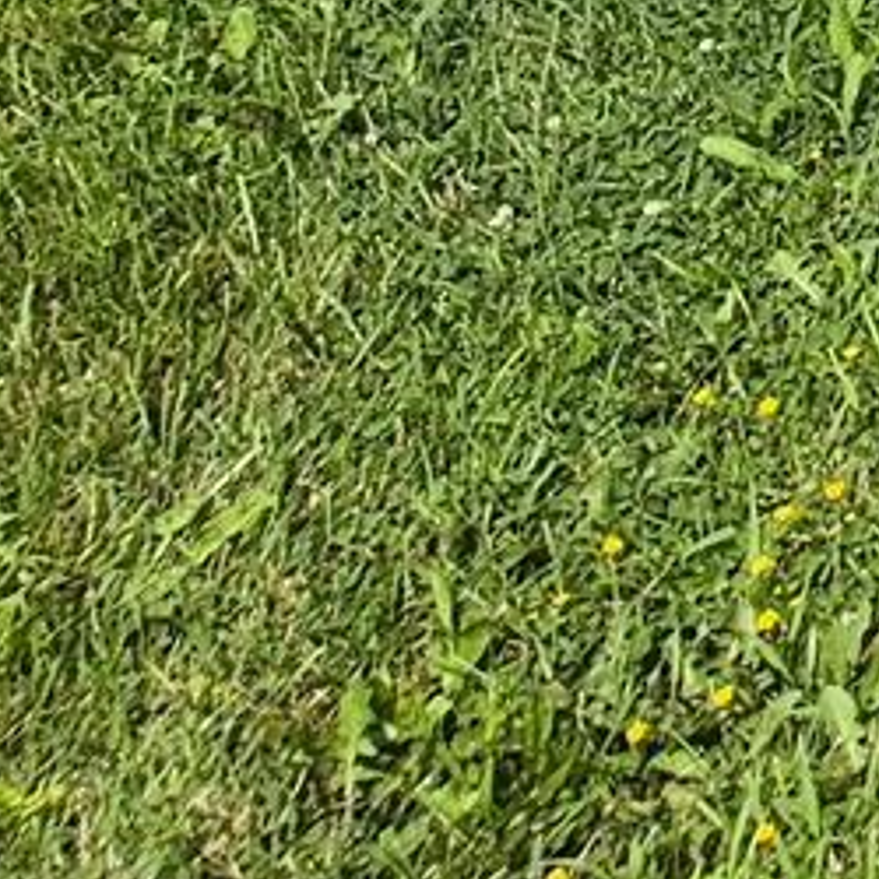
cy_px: -1195
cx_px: 2306
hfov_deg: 12.6
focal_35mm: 94
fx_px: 2701
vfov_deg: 13.7
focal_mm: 1.74
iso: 50
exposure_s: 1/3096
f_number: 2.2
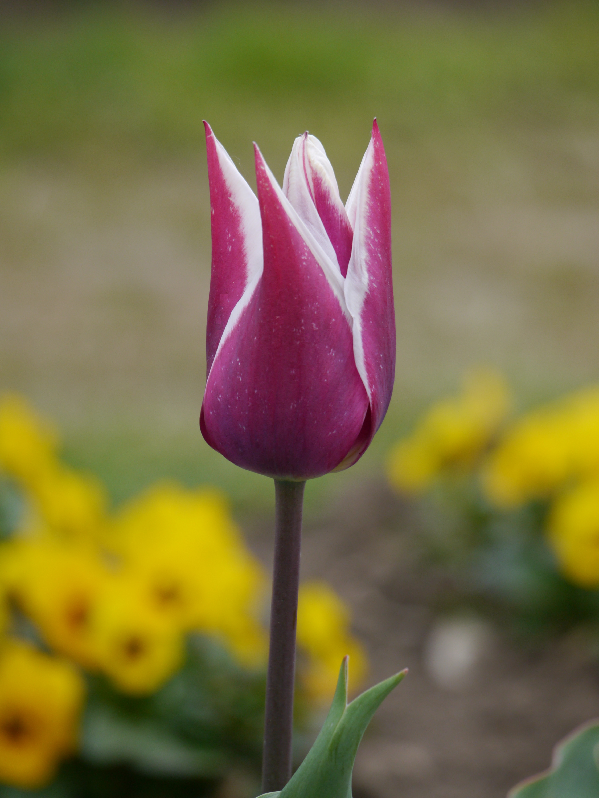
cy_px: 399
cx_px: 300
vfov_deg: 9.1
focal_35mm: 218
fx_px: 5026
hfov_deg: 6.8
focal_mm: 109
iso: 250
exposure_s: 1/250
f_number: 5.6
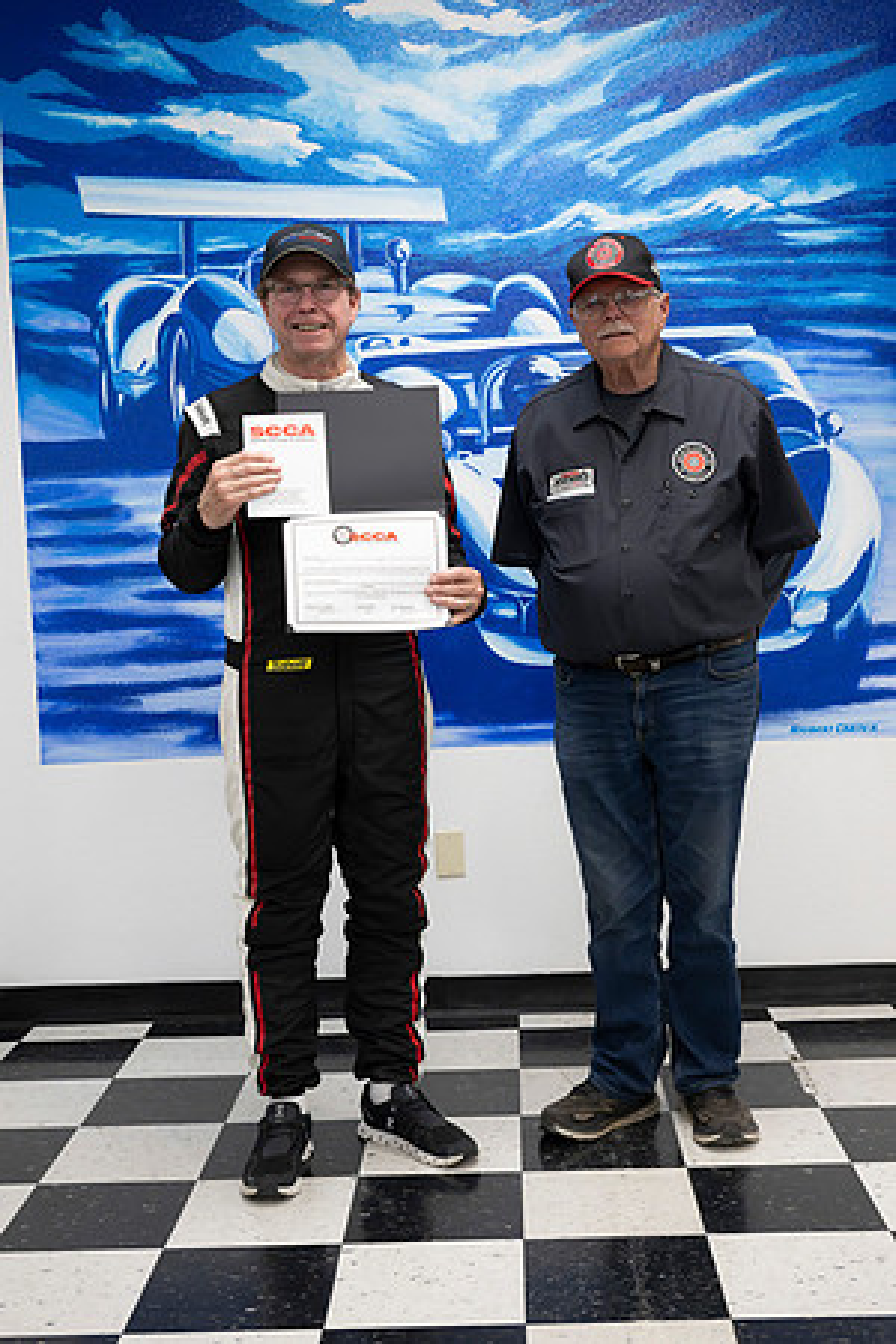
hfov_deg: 31.2
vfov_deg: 45.4
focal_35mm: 43
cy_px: 672
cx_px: 448
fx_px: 1605
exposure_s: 1/250
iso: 8000
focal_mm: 43
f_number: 7.1
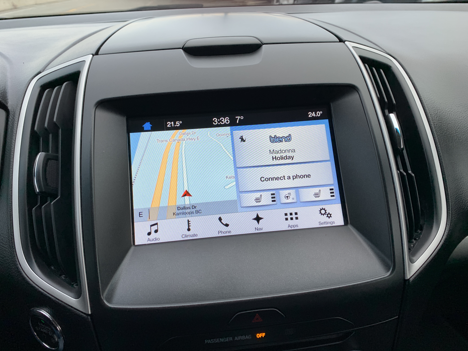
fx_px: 352
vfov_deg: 53.1
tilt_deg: -29.1
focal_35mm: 26
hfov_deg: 67.3
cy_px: 176
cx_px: 234
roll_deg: +1.1
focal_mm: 4.25
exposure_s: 1/121
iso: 32
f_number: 1.8
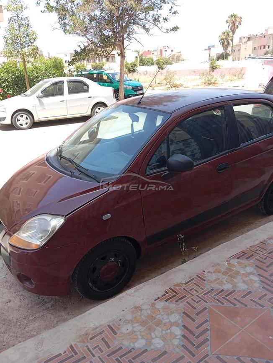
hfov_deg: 49.9
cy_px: 182
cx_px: 136
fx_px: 294
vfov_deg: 63.4
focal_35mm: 28
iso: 106
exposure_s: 1/168
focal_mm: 4.22
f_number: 1.8
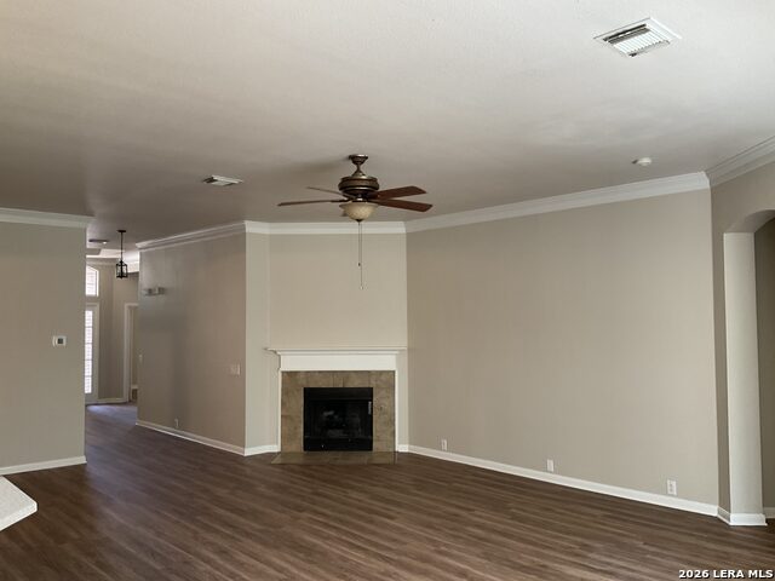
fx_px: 649
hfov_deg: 61.7
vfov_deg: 48.2
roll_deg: -1.1
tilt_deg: +0.9
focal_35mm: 29
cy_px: 290
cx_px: 388
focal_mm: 3
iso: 80
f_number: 1.8
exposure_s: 1/60
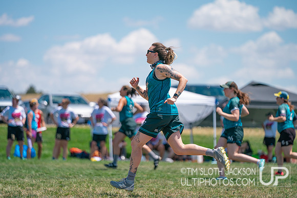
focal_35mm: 200
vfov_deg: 6.9
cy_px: 99
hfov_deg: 10.3
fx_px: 1650
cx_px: 148
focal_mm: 200
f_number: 2.8
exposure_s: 1/4000
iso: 200
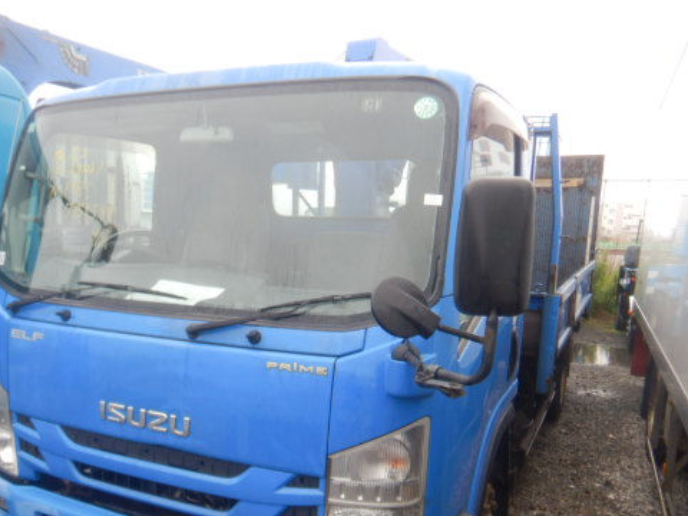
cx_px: 297
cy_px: 338
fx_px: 636
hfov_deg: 56.6
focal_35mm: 32
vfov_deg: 43.6
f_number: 2.8
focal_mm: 4.3
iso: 125
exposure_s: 1/80
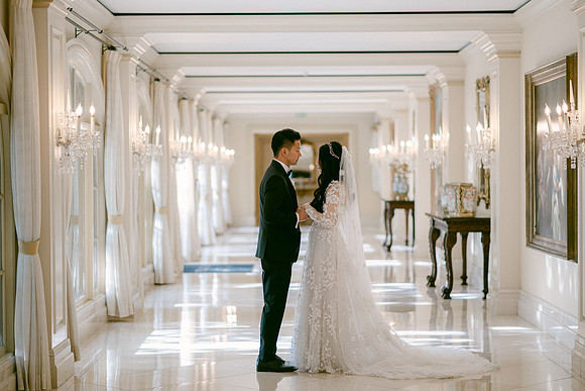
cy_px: 196
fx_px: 1382
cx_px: 292
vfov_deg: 16.1
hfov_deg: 23.9
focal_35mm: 85
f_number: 1.8
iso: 100
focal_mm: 85
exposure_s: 1/250
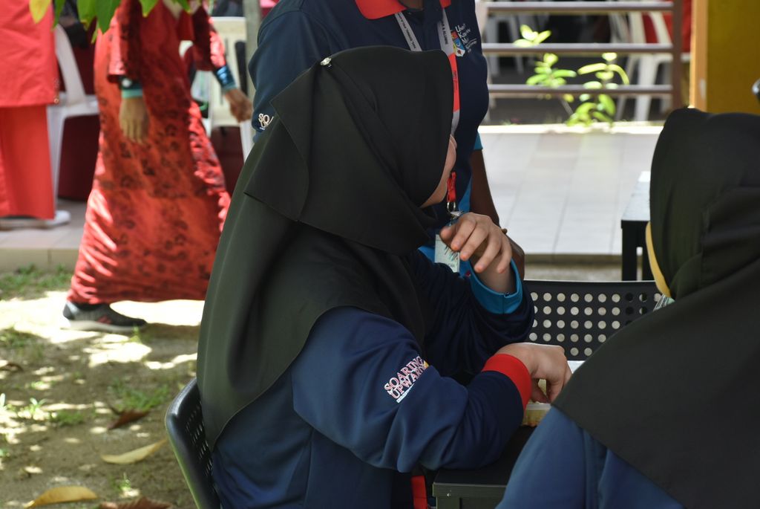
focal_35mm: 105
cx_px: 380
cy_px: 254
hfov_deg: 19.4
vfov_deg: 13.1
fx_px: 2219
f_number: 6.3
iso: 500
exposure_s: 1/200
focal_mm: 70
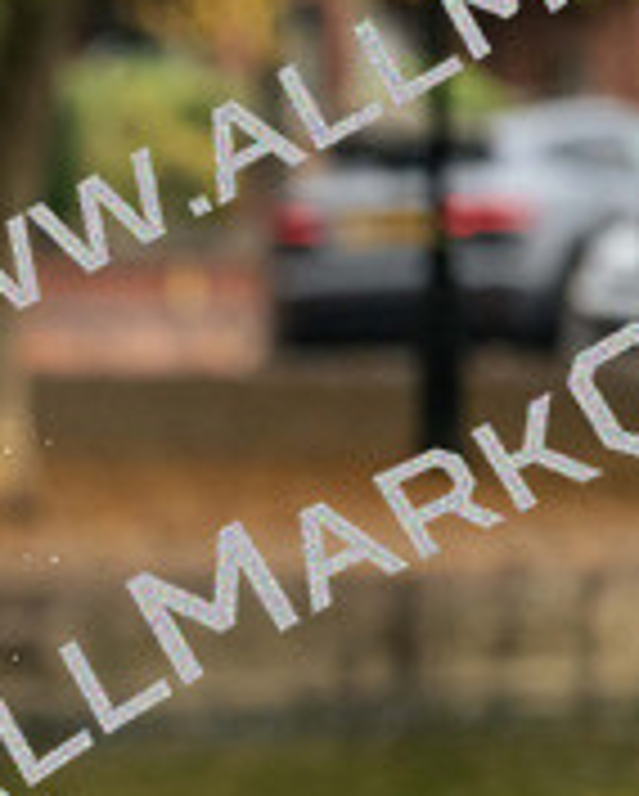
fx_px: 29027
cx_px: -544
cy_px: 488
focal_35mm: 1230
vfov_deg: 1.6
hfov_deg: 1.3
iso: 2000
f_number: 4.5
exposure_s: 1/2500
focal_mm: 400
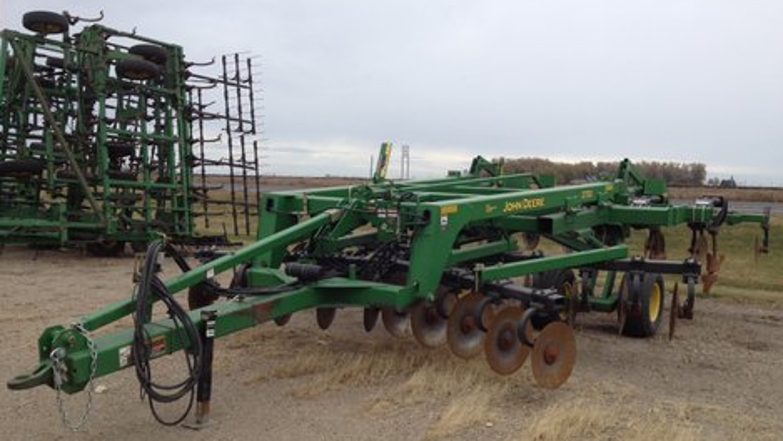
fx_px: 810
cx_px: 399
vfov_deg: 30.4
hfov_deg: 51.6
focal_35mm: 39
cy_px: 226
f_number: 2.4
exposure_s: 1/484
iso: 64
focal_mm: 4.28
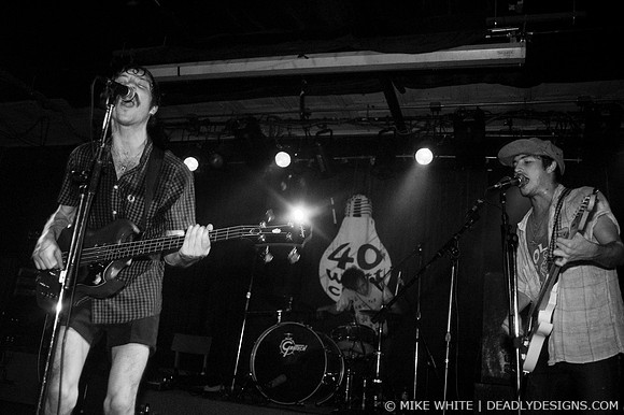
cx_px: 312
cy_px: 208
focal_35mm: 30
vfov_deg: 43.6
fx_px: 520
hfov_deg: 62.0
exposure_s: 1/60
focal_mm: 20
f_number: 2.8
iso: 800
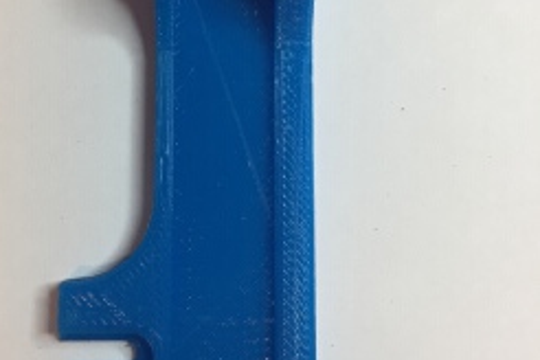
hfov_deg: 40.1
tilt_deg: -82.4
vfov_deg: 27.3
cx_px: 213
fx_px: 735
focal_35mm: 49
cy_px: 119
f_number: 2.2
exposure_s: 1/33
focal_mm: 4.15
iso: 32
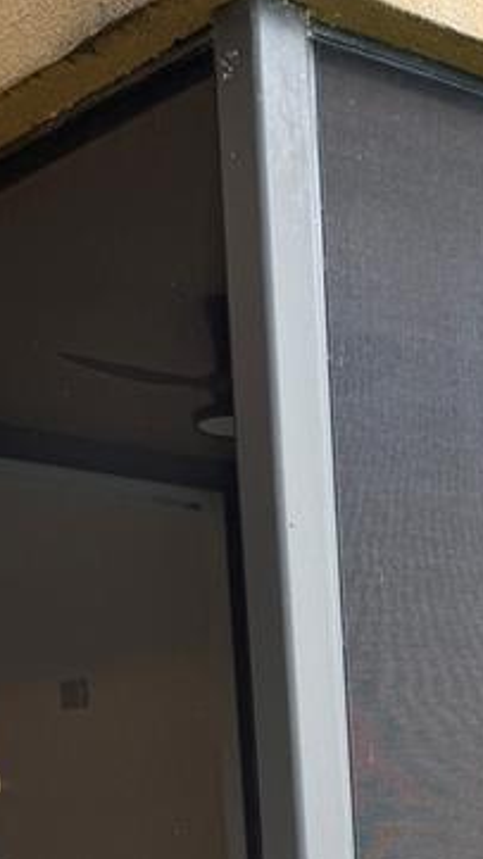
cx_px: 633
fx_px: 1981
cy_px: 1197
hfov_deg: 13.4
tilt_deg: -8.7
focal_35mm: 87
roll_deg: +1.5
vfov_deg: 21.5
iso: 80
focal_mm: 6.76
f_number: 1.78
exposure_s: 1/510
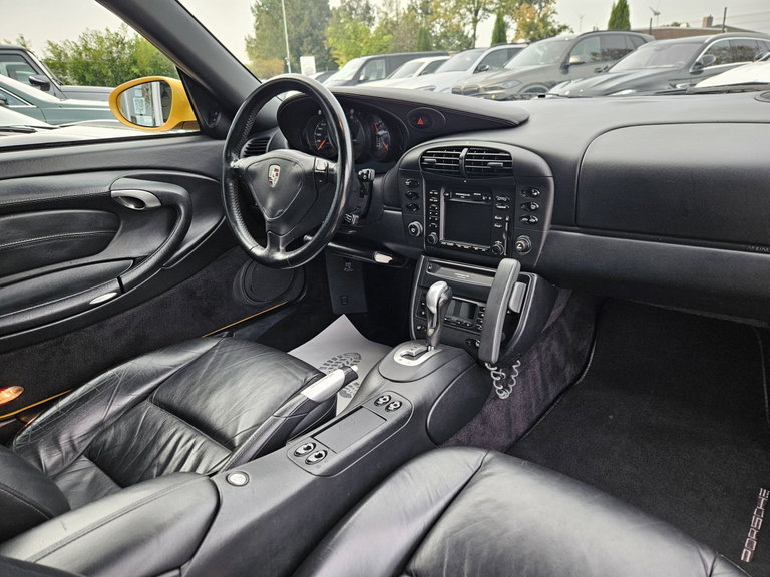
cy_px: 288
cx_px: 385
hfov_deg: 73.9
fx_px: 512
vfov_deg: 58.9
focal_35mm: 23
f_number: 1.8
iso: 50
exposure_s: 1/180
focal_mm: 5.4
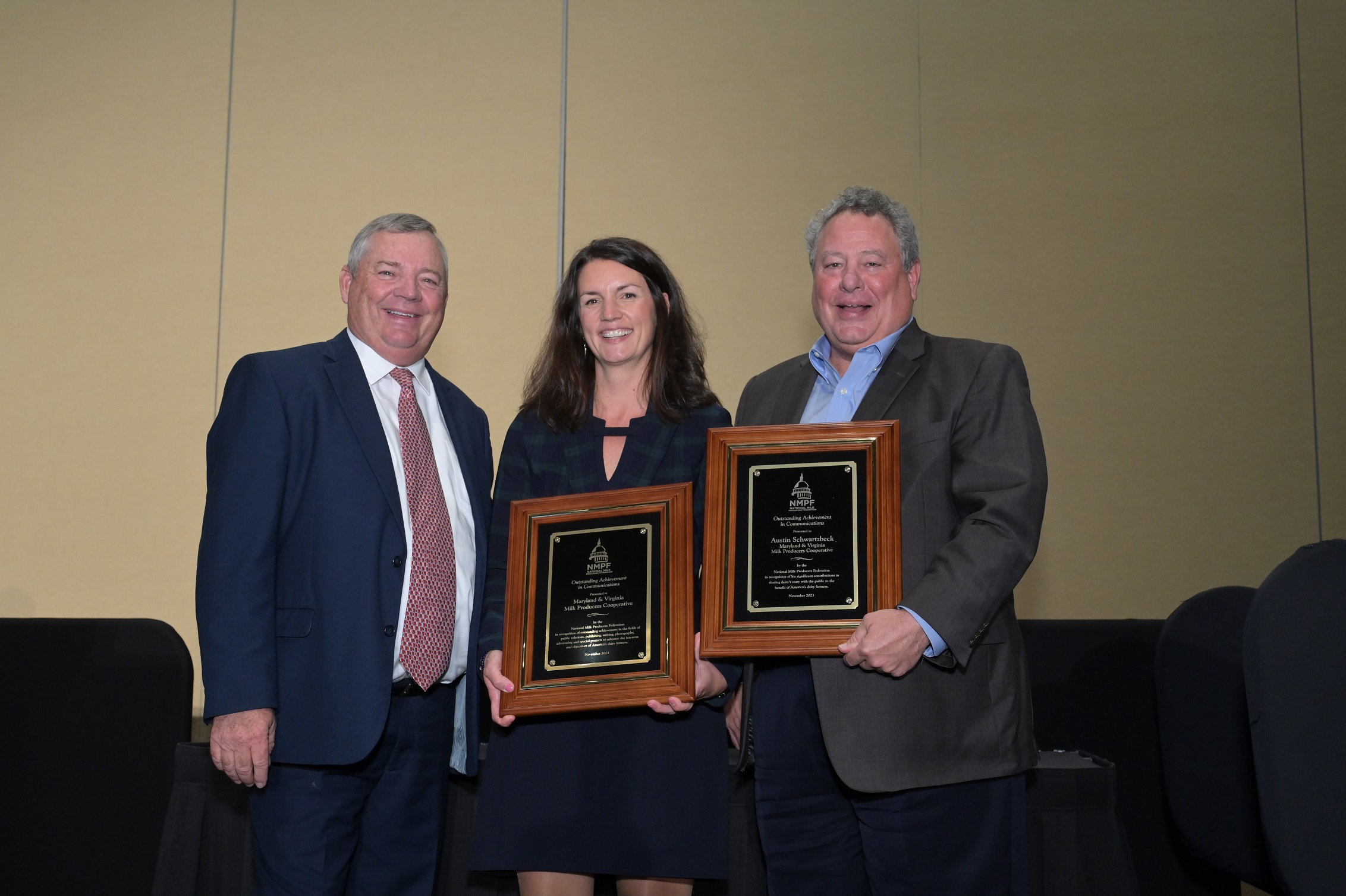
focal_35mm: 43
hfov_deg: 45.4
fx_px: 1607
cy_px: 448
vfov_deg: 31.2
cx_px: 673
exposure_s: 1/160
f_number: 6.3
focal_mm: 43
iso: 3200
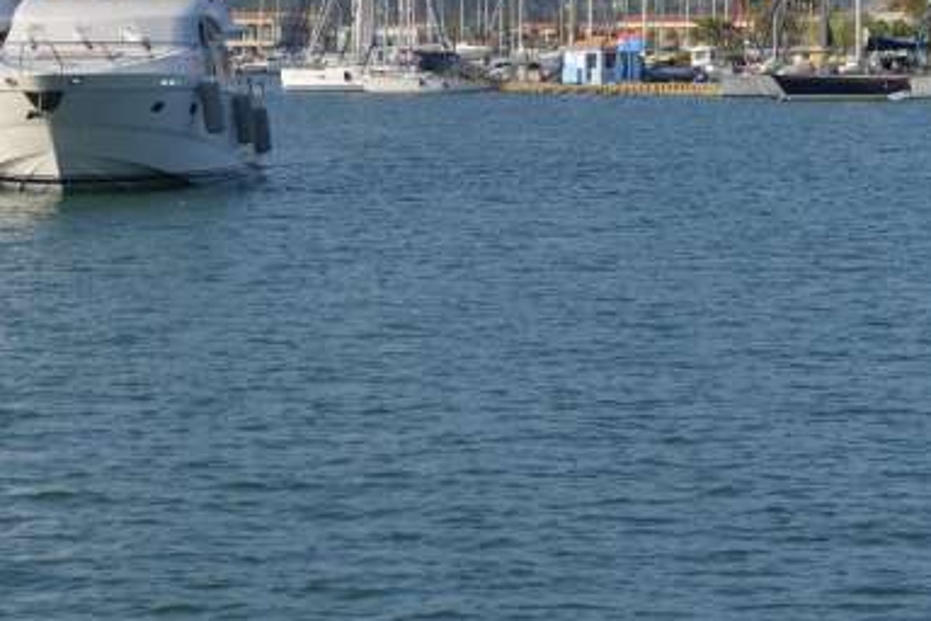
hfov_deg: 14.0
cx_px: 189
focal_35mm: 146
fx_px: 3775
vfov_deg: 9.3
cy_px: -5
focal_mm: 70
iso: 125
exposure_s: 1/200
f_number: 7.1
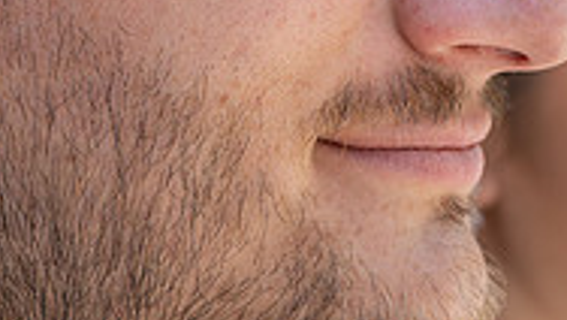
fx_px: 1941
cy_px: -41
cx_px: 347
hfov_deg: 16.6
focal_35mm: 129
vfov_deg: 9.3
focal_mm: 40
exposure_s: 1/160
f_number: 5.6
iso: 250
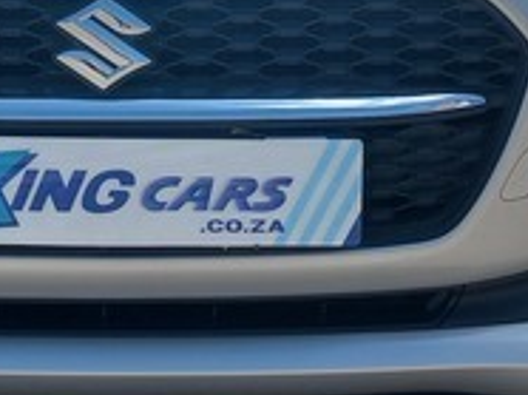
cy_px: -185
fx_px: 2102
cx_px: 122
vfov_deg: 10.4
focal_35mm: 138
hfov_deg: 14.3
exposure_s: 1/1026
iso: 25
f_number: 1.8
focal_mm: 4.6
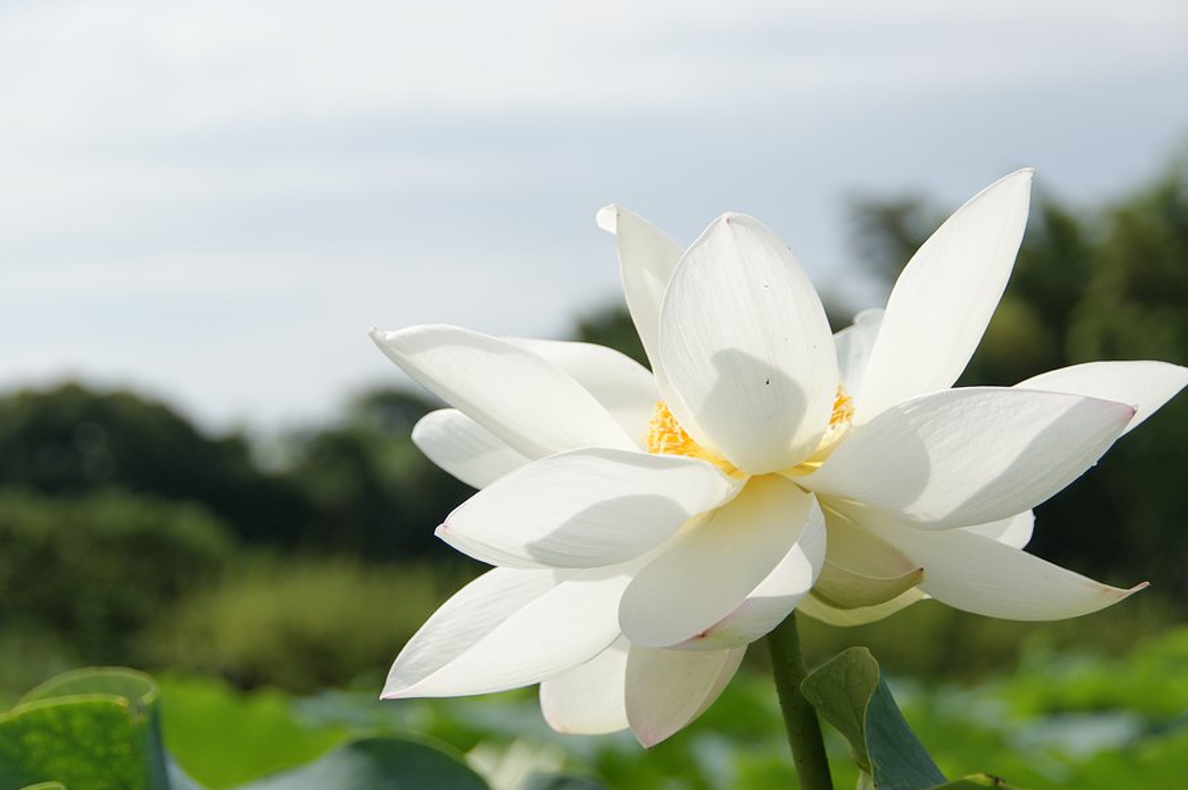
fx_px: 3957
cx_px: 582
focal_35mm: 120
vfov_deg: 11.4
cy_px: 349
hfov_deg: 17.1
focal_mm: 70
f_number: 5.6
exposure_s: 1/800
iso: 100
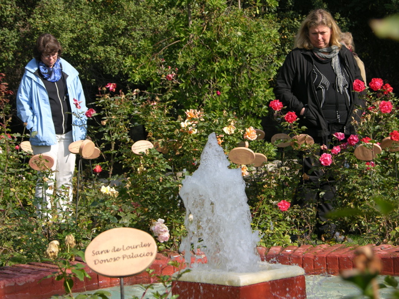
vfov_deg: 12.3
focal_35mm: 120
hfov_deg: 16.4
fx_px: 1383
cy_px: 150
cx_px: 200
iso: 50
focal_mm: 29.5
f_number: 4.2
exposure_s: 1/242
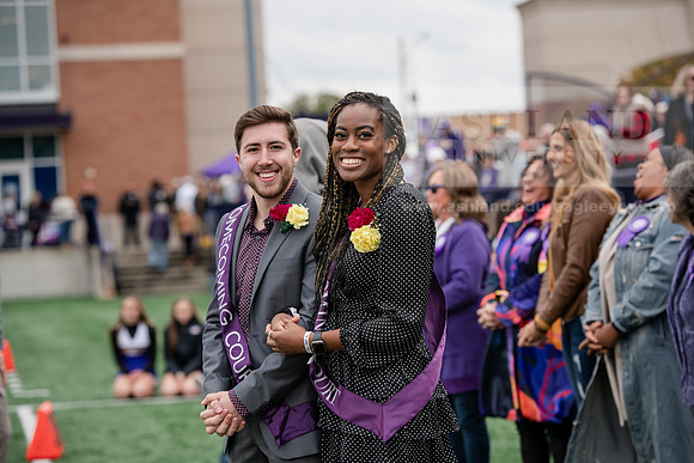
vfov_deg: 11.4
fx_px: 2314
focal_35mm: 120
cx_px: 347
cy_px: 232
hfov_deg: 17.1
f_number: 4
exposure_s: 1/1600
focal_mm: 120
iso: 400
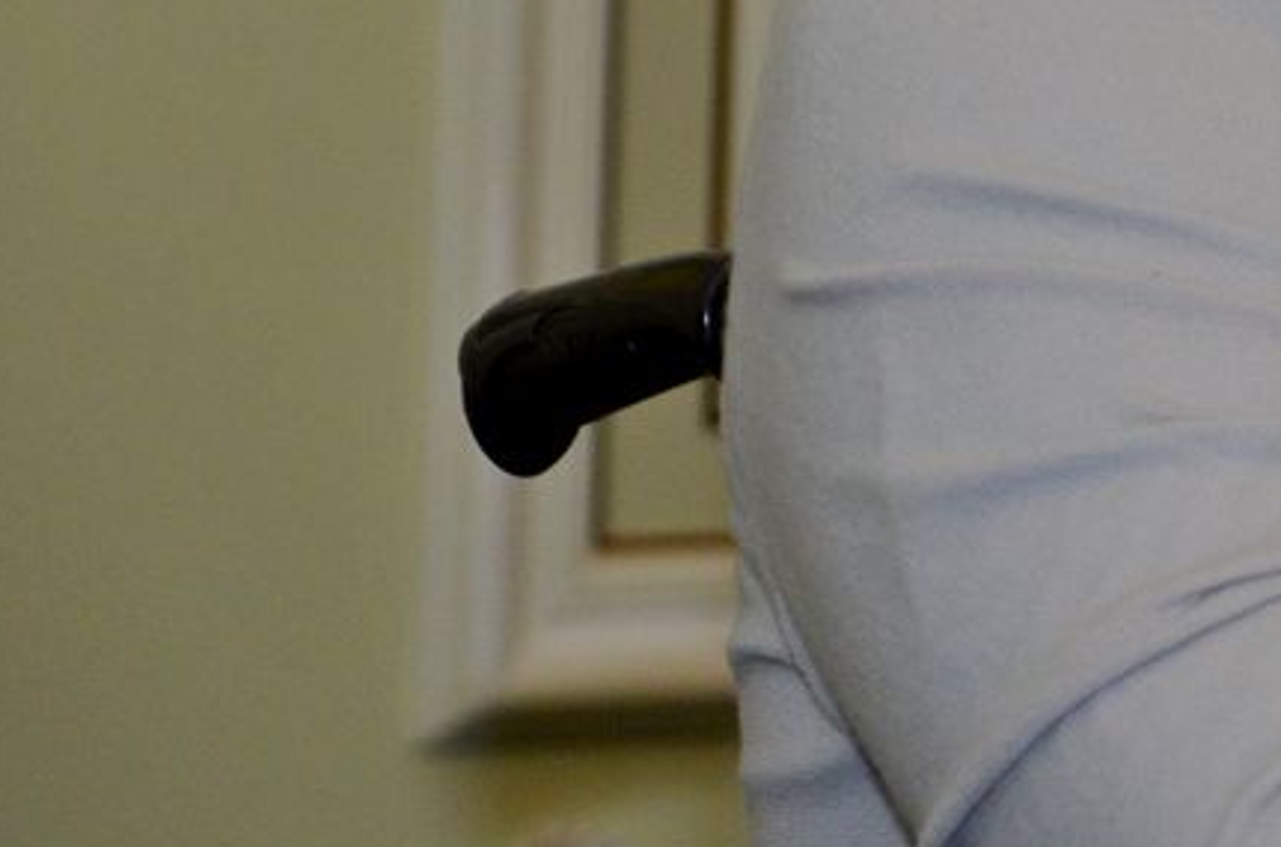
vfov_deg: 2.7
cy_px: -263
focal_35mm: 512
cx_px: 1920
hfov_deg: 4.0
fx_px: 18159
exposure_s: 1/250
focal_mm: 105
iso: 640
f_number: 5.6
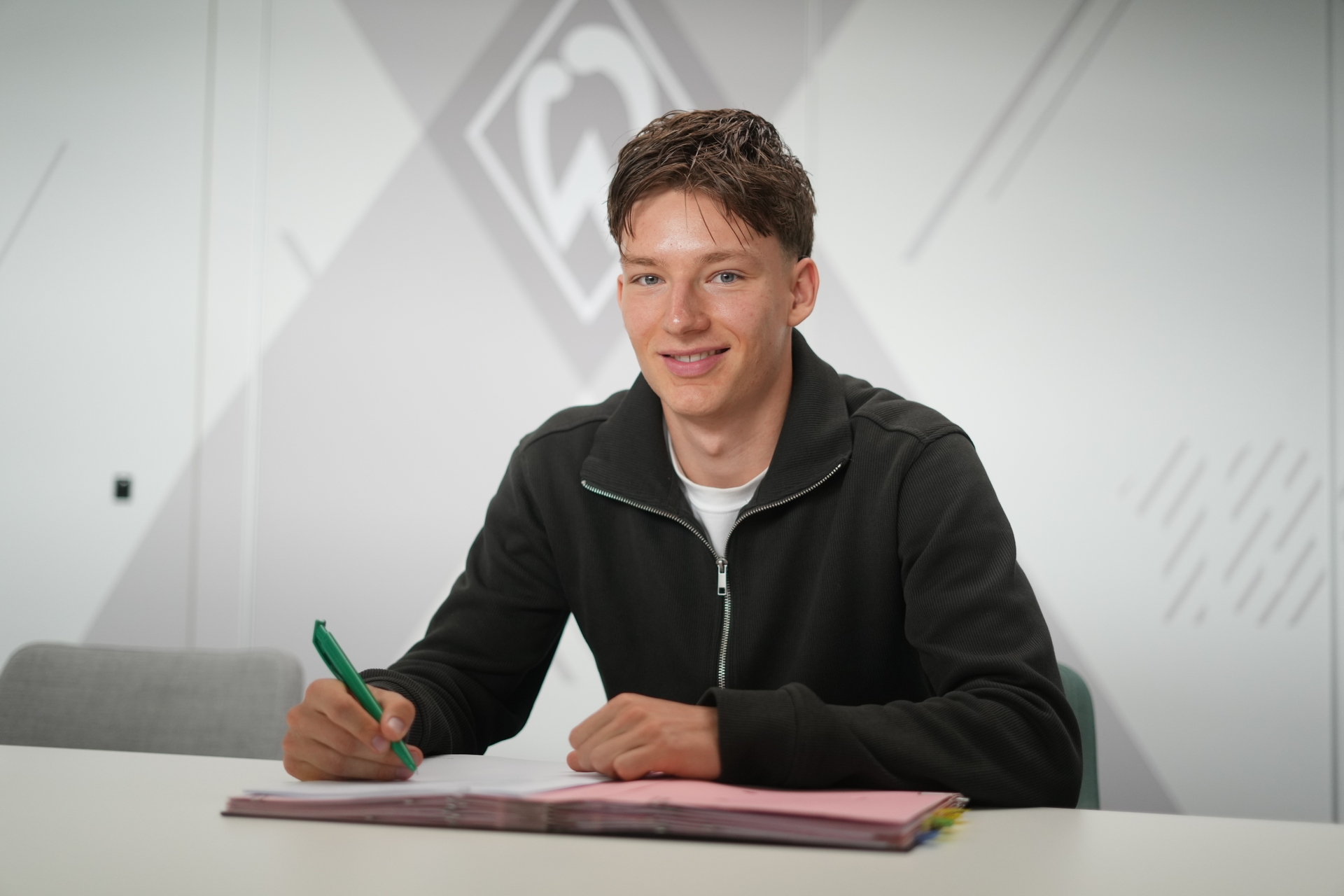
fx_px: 1867
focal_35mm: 50
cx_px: 672
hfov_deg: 39.6
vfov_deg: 27.0
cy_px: 448
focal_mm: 50
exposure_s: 1/640
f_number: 1.8
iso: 640
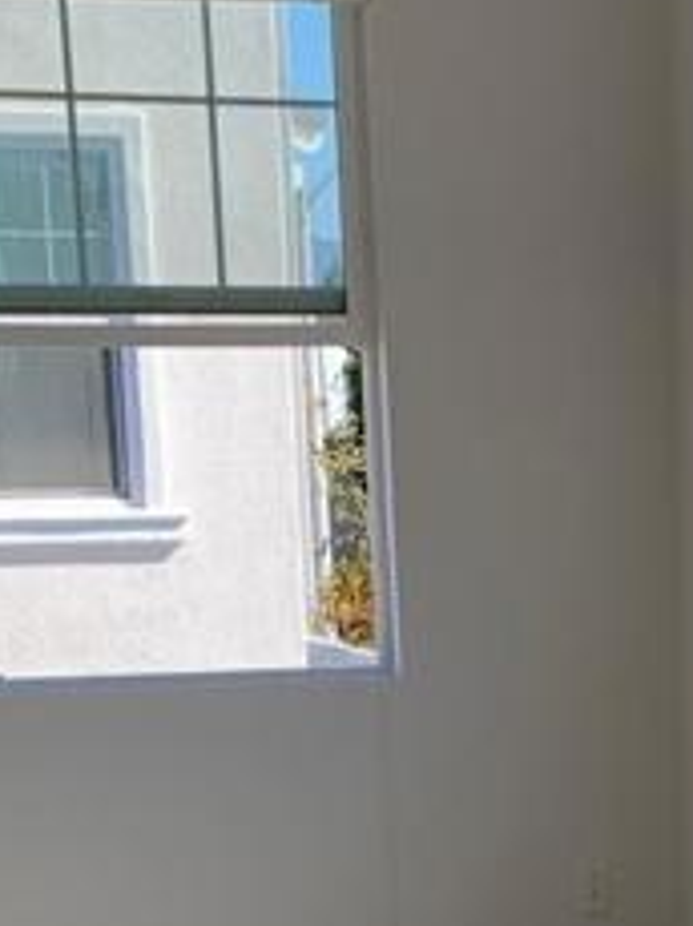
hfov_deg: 12.4
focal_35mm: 116
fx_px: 3102
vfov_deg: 15.3
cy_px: 1502
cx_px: 882
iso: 25
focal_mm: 4.25
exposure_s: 1/558
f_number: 1.8
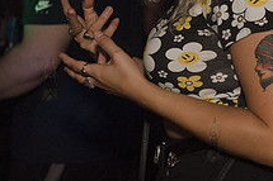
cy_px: 17
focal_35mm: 162
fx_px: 1228
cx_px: 213
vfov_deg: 8.4
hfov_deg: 12.6
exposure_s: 1/320
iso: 2000
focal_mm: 60
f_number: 4
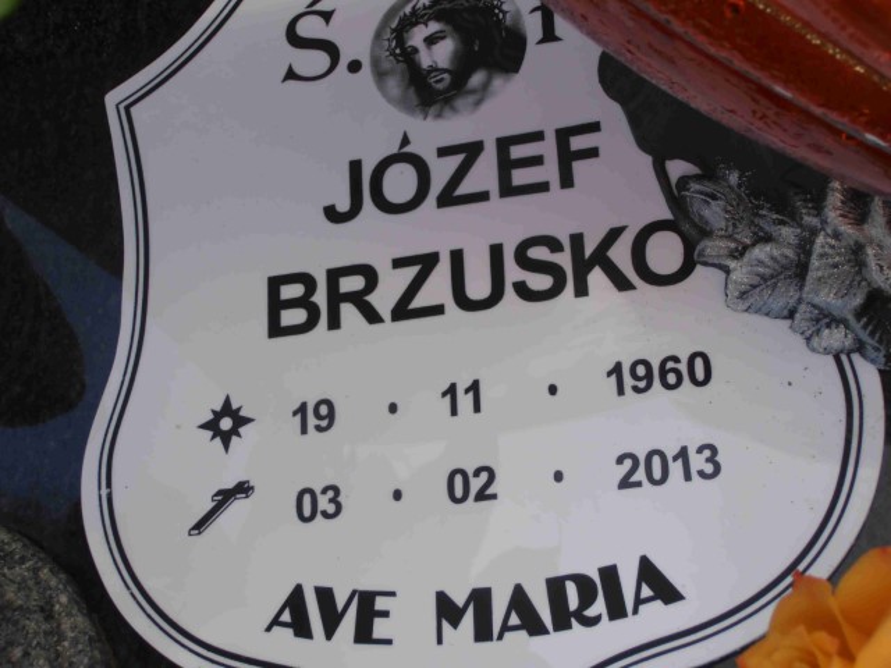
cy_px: 334
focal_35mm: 69
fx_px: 1776
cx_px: 446
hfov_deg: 28.2
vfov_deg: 21.3
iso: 80
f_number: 4.8
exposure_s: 1/160
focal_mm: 12.29
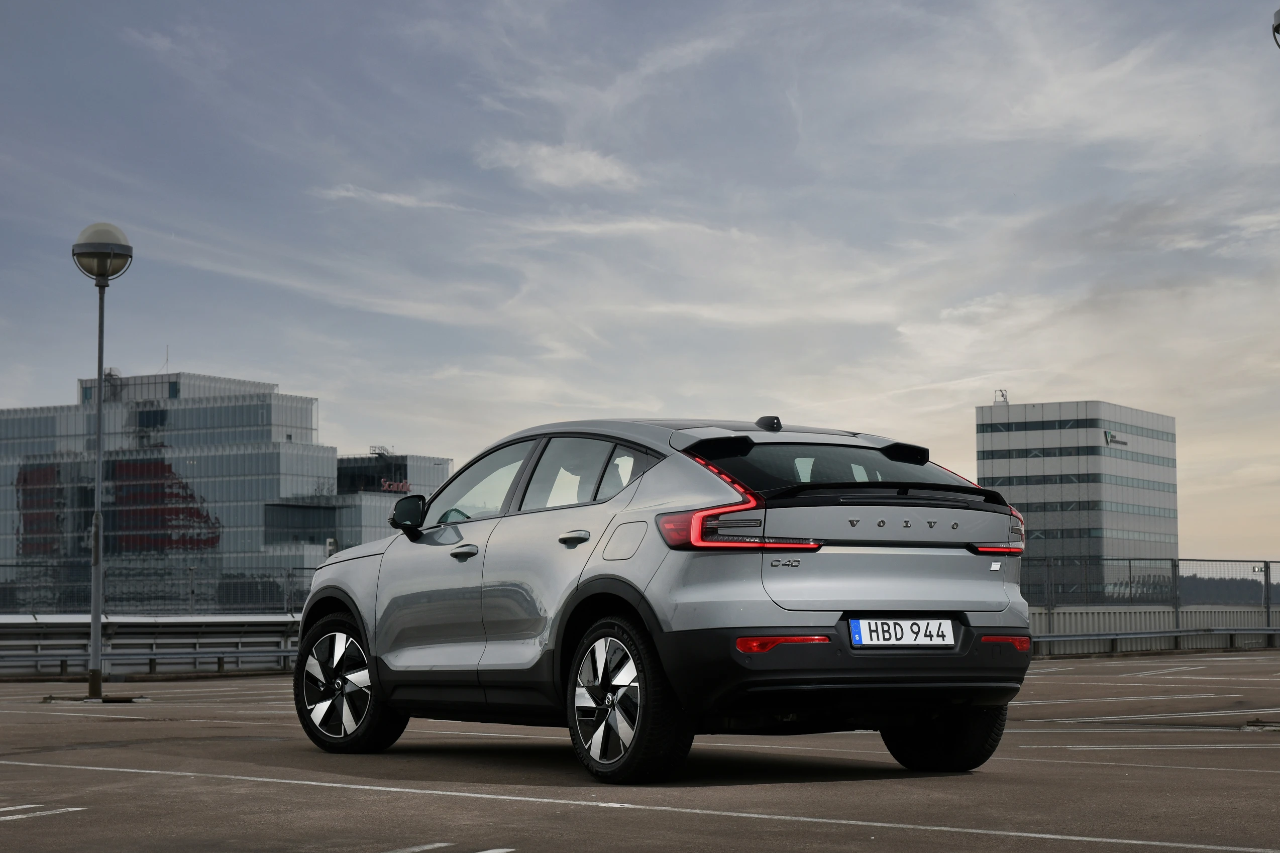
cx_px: 621
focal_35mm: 73
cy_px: 457
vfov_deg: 18.7
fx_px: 2595
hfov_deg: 27.7
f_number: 11
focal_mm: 62
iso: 500
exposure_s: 1/80
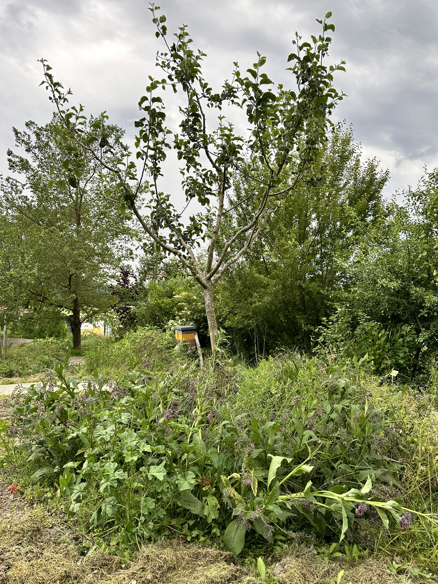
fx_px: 405
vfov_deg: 71.6
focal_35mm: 24
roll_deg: -0.8
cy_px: 292
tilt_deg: +0.7
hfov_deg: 56.8
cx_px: 219
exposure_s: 1/630
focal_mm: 6.86
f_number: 1.78
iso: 80
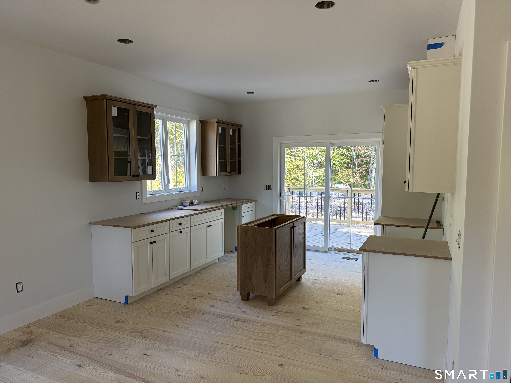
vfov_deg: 56.8
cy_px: 192
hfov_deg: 71.6
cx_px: 256
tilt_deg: -3.6
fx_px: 354
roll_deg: +0.1
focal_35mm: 24
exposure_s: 1/121
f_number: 1.78
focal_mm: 6.76
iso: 160
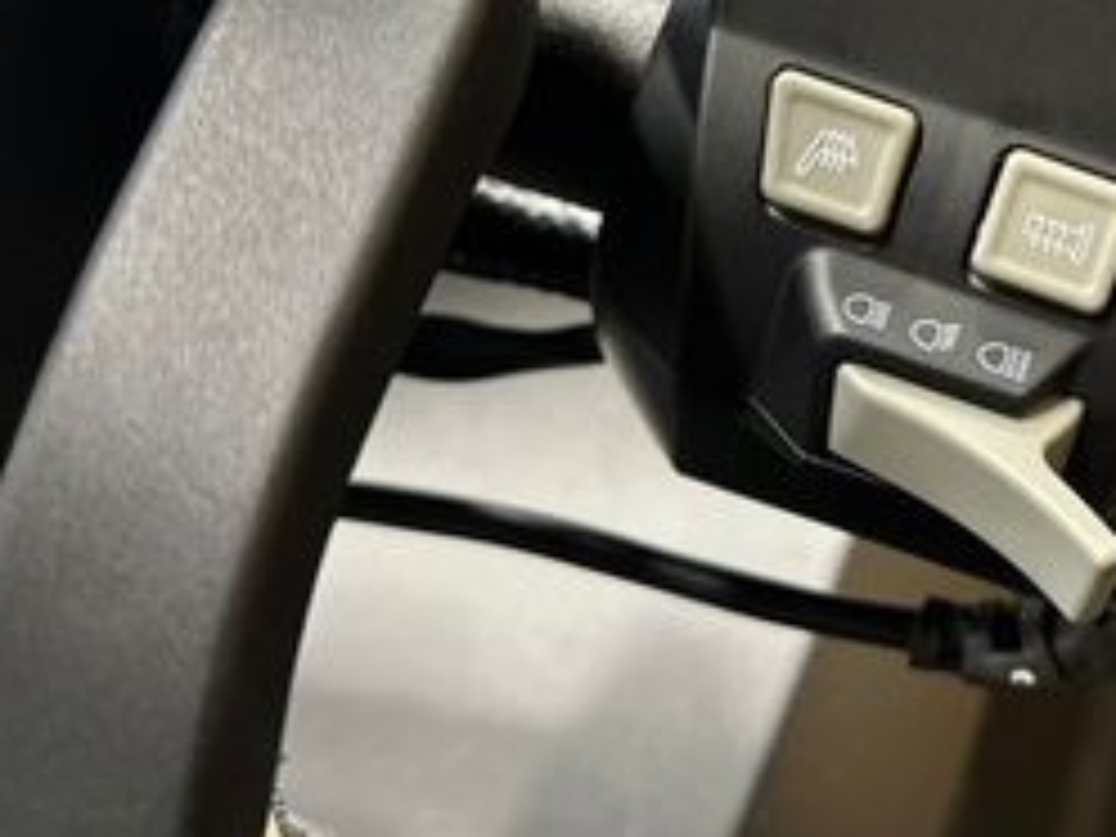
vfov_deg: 23.5
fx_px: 1999
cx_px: 1022
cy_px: 270
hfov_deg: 29.8
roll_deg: +5.3
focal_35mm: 62
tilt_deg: -32.5
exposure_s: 1/50
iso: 400
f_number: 1.78
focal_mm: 6.86
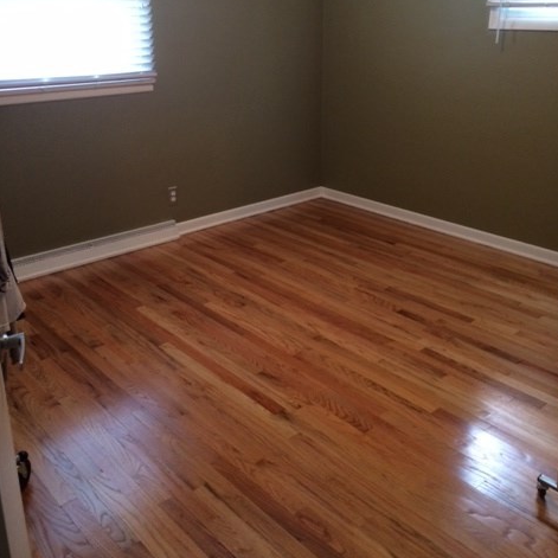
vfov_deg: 45.7
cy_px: 217
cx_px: 282
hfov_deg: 46.0
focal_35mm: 36
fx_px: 657
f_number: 2.2
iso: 200
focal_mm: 4.12
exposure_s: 1/30
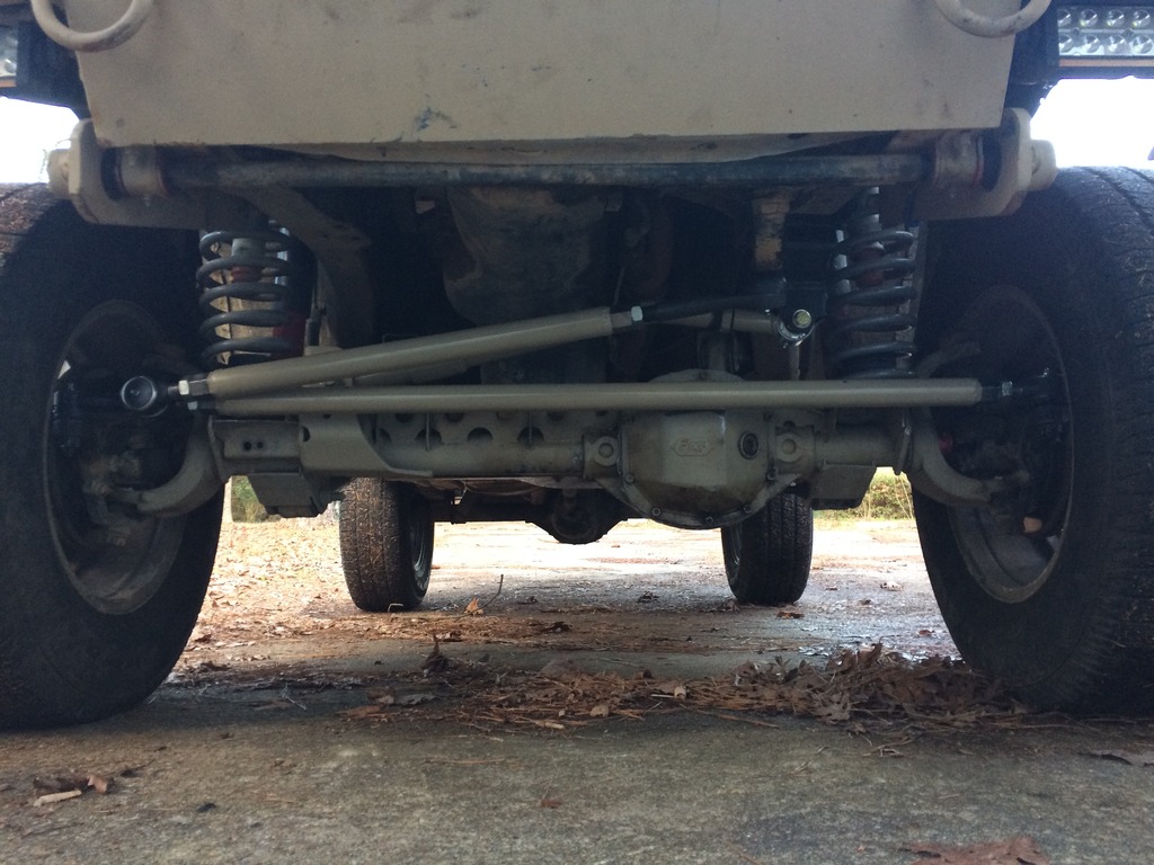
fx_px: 967
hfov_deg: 61.7
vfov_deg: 48.2
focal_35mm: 29
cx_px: 577
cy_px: 432
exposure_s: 1/30
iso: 125
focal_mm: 4.15
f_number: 2.2
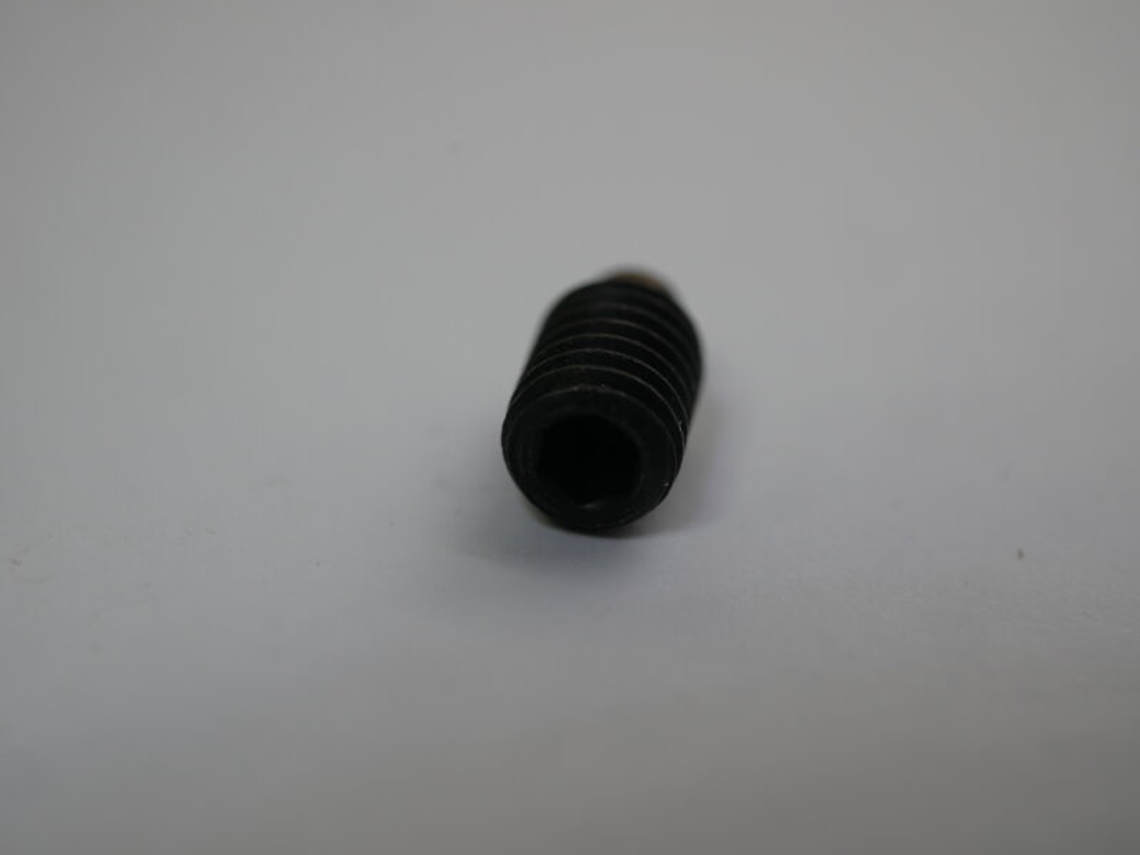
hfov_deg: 32.2
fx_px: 1976
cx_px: 570
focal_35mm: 60
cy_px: 428
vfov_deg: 24.4
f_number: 3.5
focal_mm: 30
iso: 200
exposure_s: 1/200
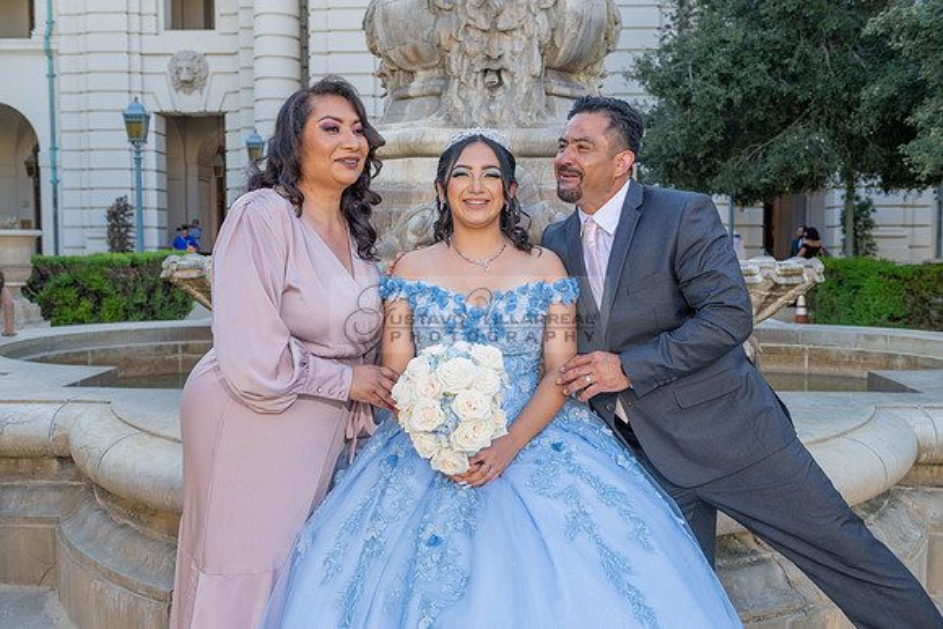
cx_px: 472
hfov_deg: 50.7
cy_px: 314
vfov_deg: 35.1
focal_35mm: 38
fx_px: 996
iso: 200
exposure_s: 1/200
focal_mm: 38
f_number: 5
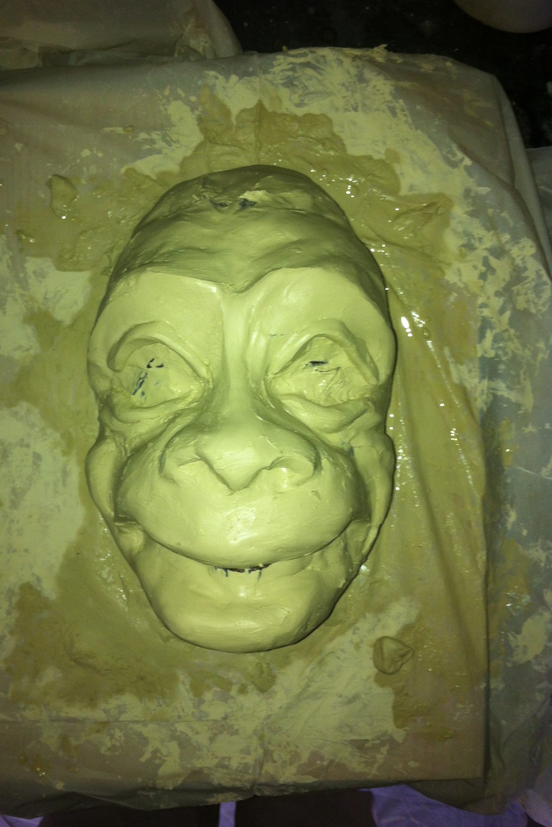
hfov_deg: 35.9
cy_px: 417
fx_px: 851
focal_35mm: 37
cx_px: 241
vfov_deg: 51.9
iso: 80
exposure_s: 1/23
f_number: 2.8
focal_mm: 3.85
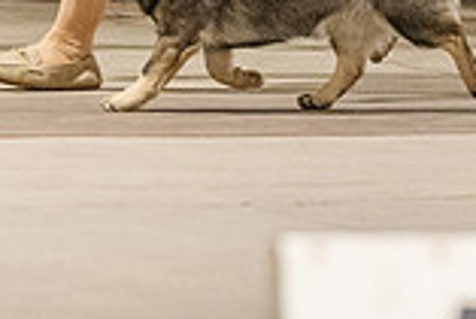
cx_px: 228
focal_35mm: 580
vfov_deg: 2.4
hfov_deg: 3.6
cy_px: -340
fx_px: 7676
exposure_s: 1/400
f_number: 3.2
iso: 6400
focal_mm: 135
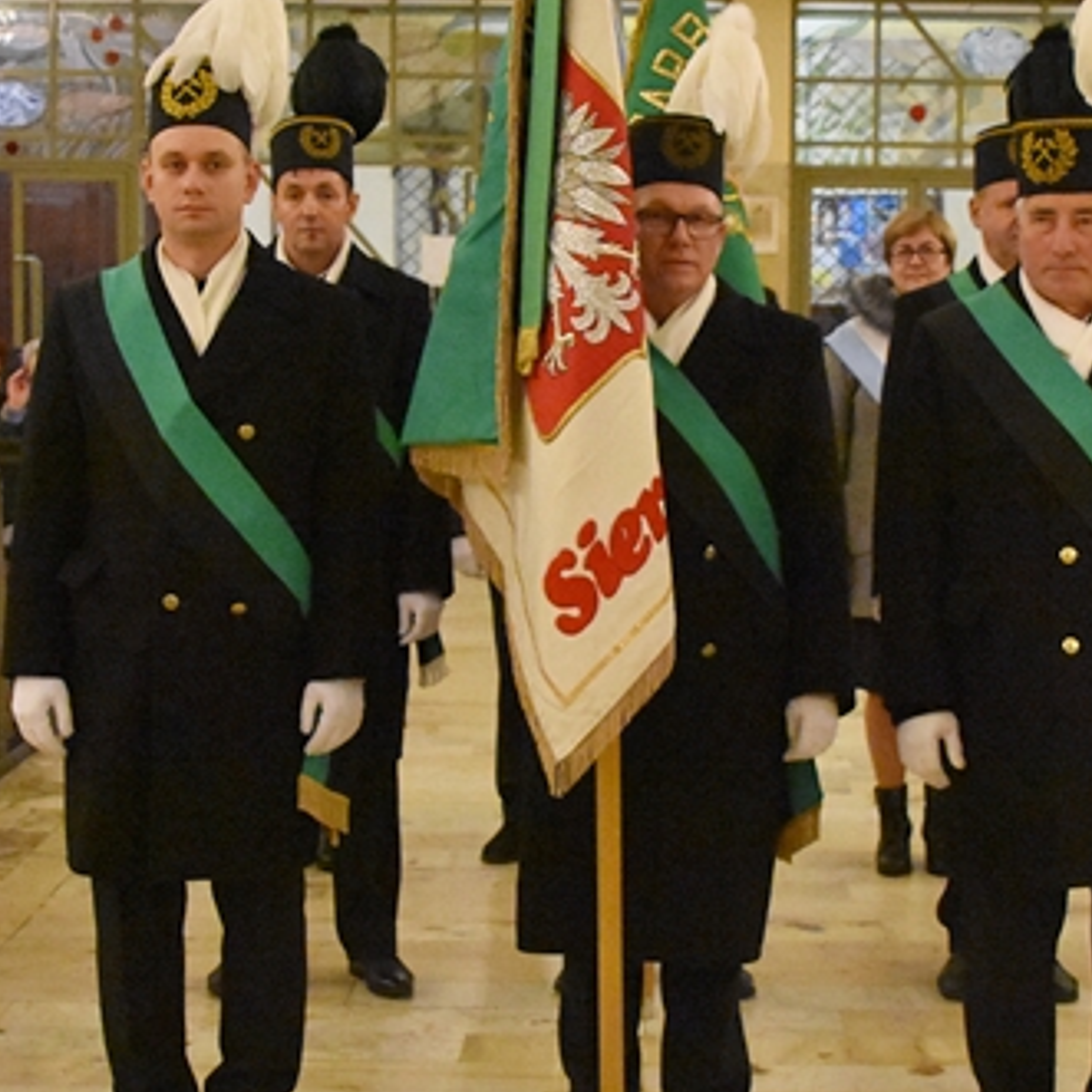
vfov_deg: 23.3
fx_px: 2641
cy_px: 447
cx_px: 732
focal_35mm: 74
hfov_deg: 23.3
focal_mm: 24
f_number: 4
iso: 10000
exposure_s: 1/60
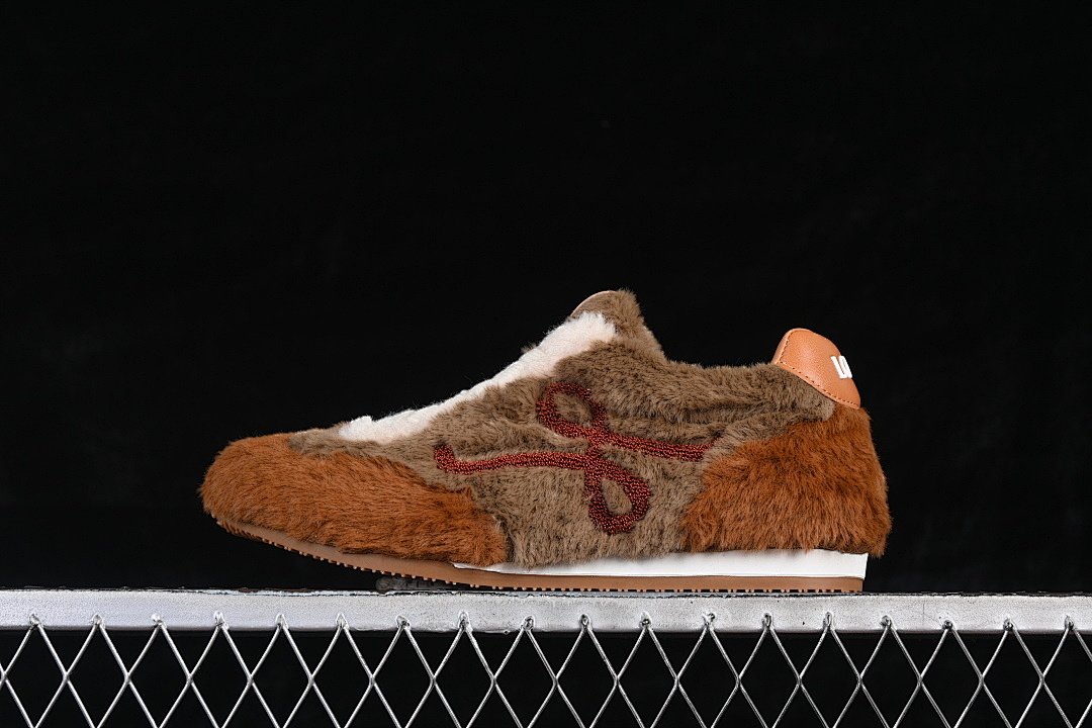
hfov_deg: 27.0
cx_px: 546
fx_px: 2275
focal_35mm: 75
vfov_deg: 18.2
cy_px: 364
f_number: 7.1
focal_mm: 50
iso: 160
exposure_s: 1/80
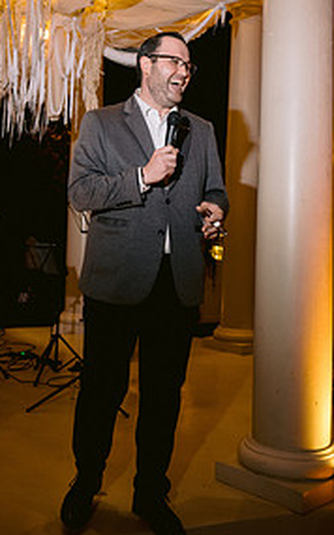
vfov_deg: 44.1
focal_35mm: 45
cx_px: 152
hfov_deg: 28.6
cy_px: 208
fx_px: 656
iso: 800
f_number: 3.2
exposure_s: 1/100
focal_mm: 28
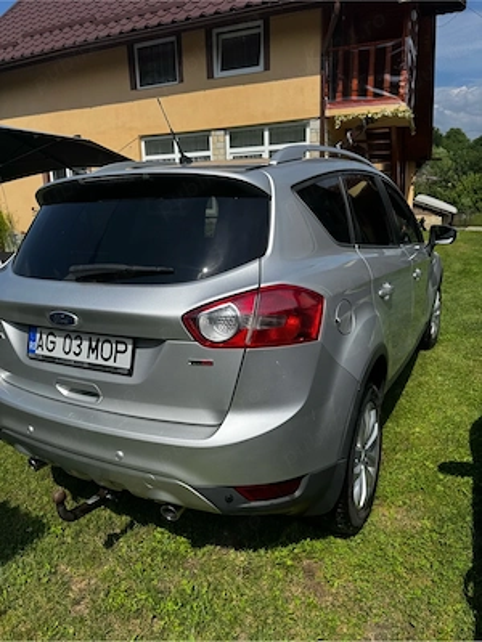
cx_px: 241
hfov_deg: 56.8
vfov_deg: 71.6
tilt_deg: -14.1
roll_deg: +1.1
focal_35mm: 24
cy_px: 321
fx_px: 446
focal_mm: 6.76
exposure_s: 1/5814
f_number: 1.78
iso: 80
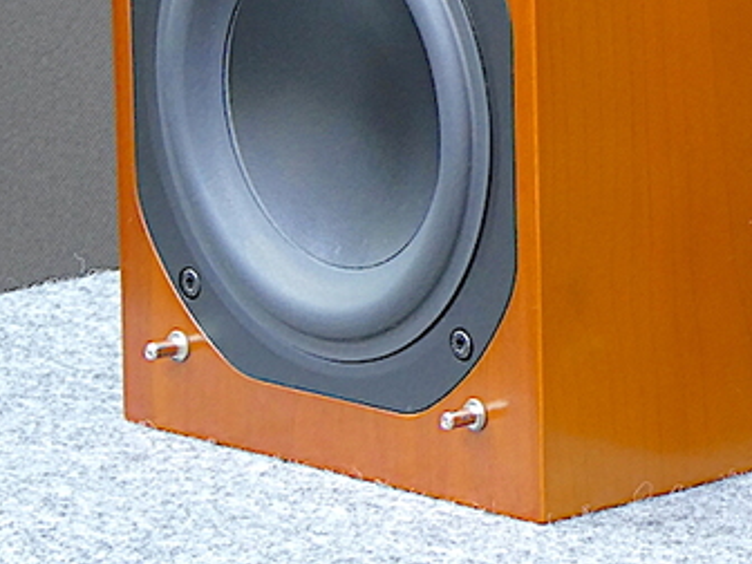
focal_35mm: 354
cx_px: 1047
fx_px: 7690
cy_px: -105
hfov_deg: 5.6
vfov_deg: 4.2
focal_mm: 22.3
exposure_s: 1/1.6
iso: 200
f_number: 5.2
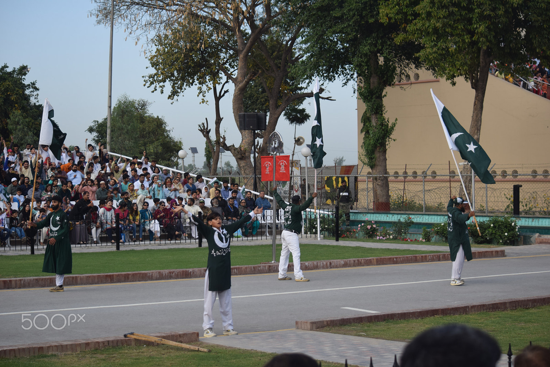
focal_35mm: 82
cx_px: 275
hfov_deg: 24.6
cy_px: 184
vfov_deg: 16.5
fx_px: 1260
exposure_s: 1/1250
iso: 400
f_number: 4.5
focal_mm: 55
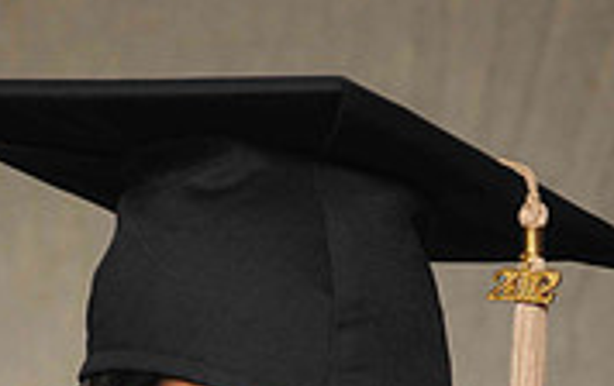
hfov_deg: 5.2
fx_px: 6778
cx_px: 278
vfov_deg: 3.3
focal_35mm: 404
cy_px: 579
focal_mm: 105
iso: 200
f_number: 5.6
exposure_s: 1/125
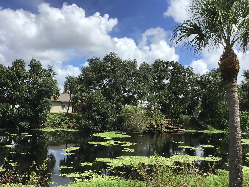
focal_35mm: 31
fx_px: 223
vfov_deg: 45.4
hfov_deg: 58.4
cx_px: 124
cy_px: 94
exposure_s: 1/1733
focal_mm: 3.3
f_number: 2.4
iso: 25
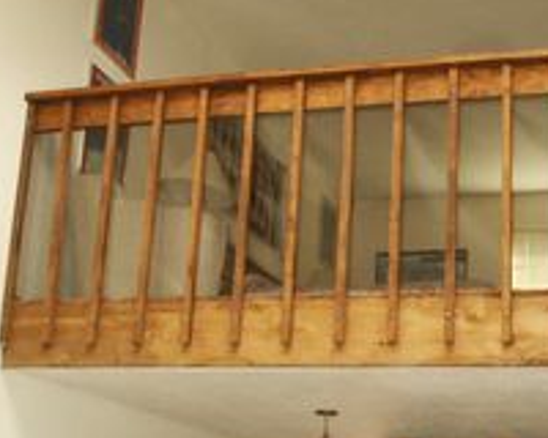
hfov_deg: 29.8
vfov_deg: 23.8
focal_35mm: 63
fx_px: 1022
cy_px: 359
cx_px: 367
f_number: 3
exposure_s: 1/45
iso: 200
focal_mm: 7.18
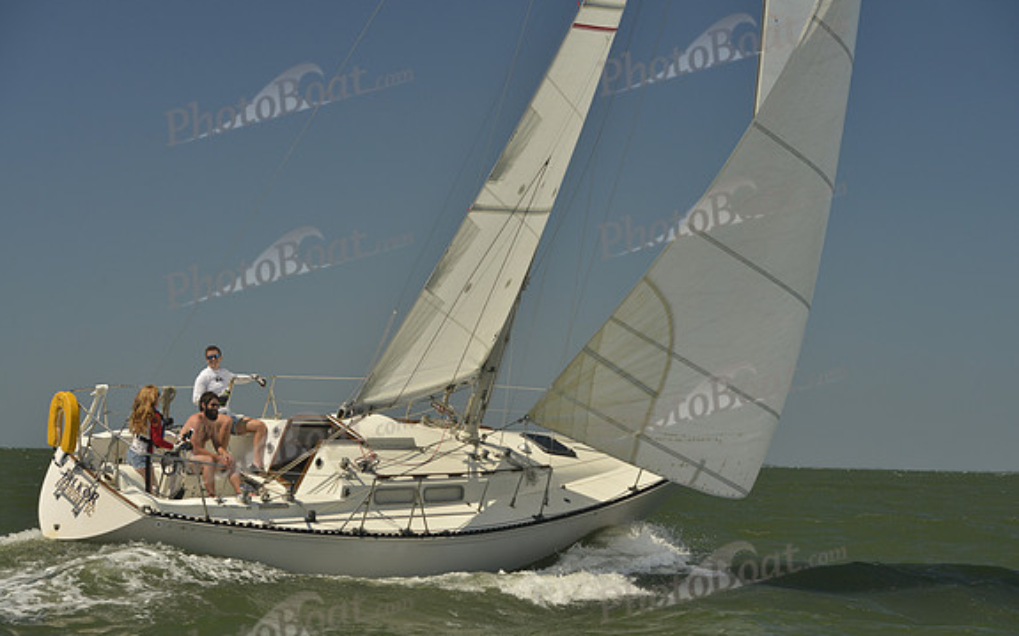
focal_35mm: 72
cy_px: 330
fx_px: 1999
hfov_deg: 28.6
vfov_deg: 18.1
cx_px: 507
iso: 280
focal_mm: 70
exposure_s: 1/1000
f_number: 8
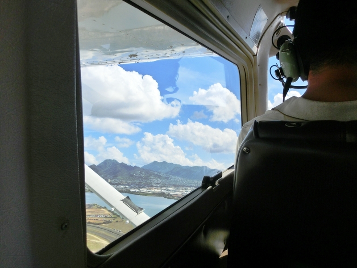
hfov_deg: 71.6
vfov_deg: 56.8
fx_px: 248
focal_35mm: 24
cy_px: 134
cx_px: 178
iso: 80
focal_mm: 4.24
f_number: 7.9
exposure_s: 1/200
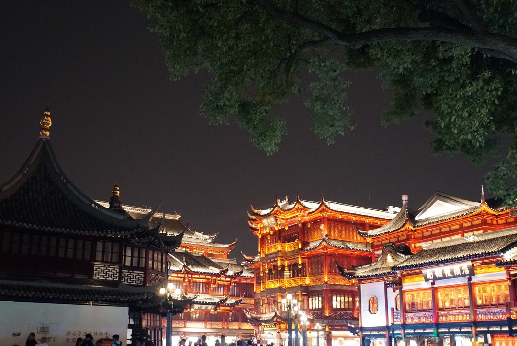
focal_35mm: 40
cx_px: 253
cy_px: 191
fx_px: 575
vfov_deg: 33.4
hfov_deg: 48.4
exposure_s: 1/40
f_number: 4
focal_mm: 24
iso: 6400
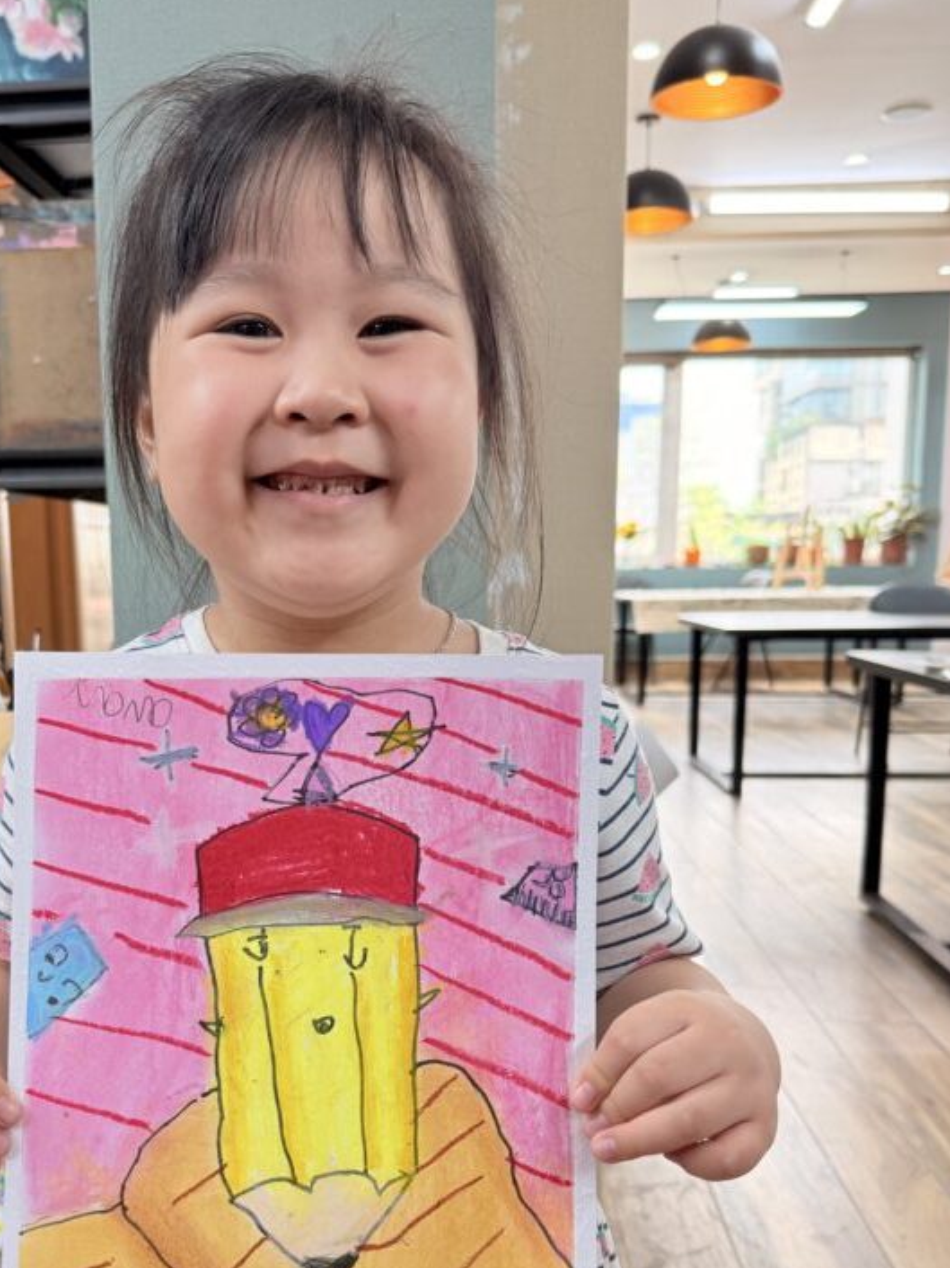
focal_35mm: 34
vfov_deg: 53.5
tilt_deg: -8.5
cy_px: 770
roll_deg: +0.6
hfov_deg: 41.4
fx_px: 1245
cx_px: 345
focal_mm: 6.76
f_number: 1.78
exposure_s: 1/100
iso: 100
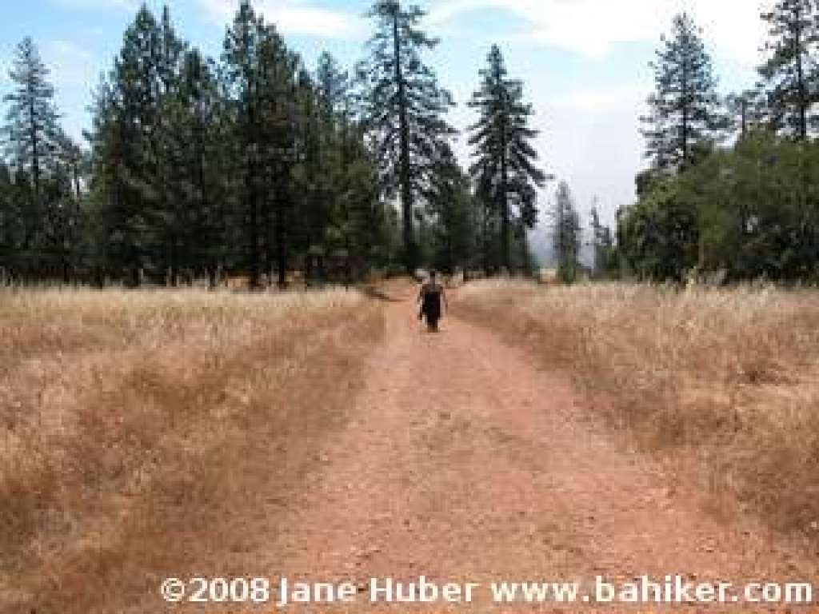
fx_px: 804
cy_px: 307
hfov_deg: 54.0
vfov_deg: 41.8
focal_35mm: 34
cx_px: 410
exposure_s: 1/317
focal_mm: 8.9
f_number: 7.1
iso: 100
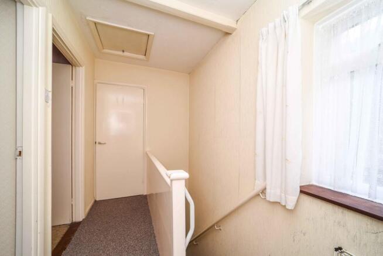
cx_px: 192
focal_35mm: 14
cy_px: 128
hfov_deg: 104.2
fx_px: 149
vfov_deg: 81.3
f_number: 9
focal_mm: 14
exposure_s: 1/40
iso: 250
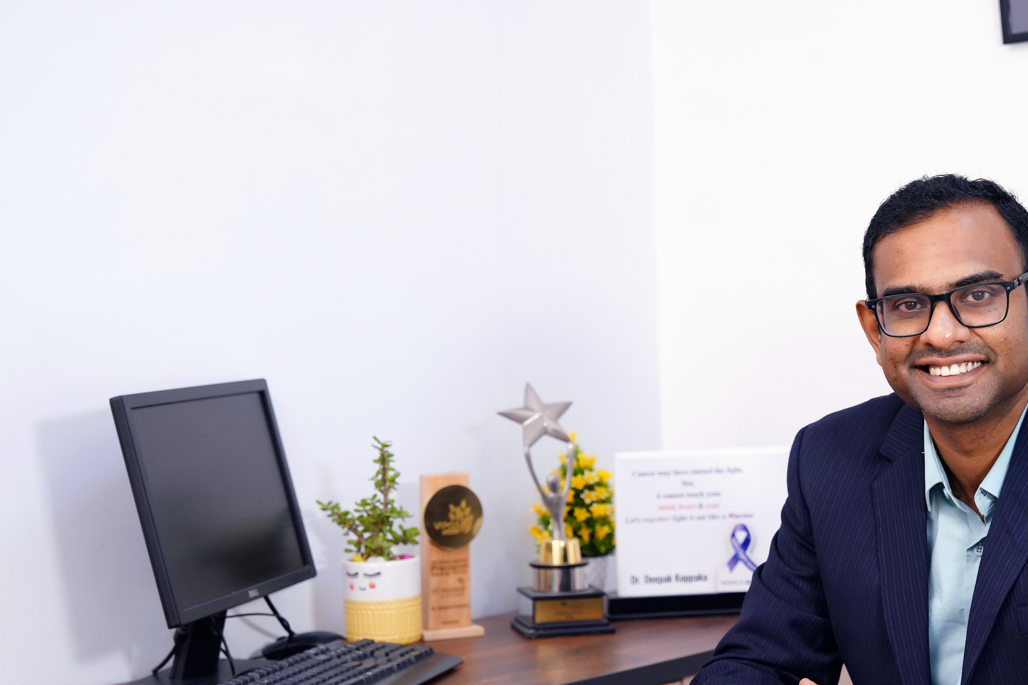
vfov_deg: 16.4
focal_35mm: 83
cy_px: 431
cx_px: 728
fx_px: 2375
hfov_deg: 24.2
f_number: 4
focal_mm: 49.1
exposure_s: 1/320
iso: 1250
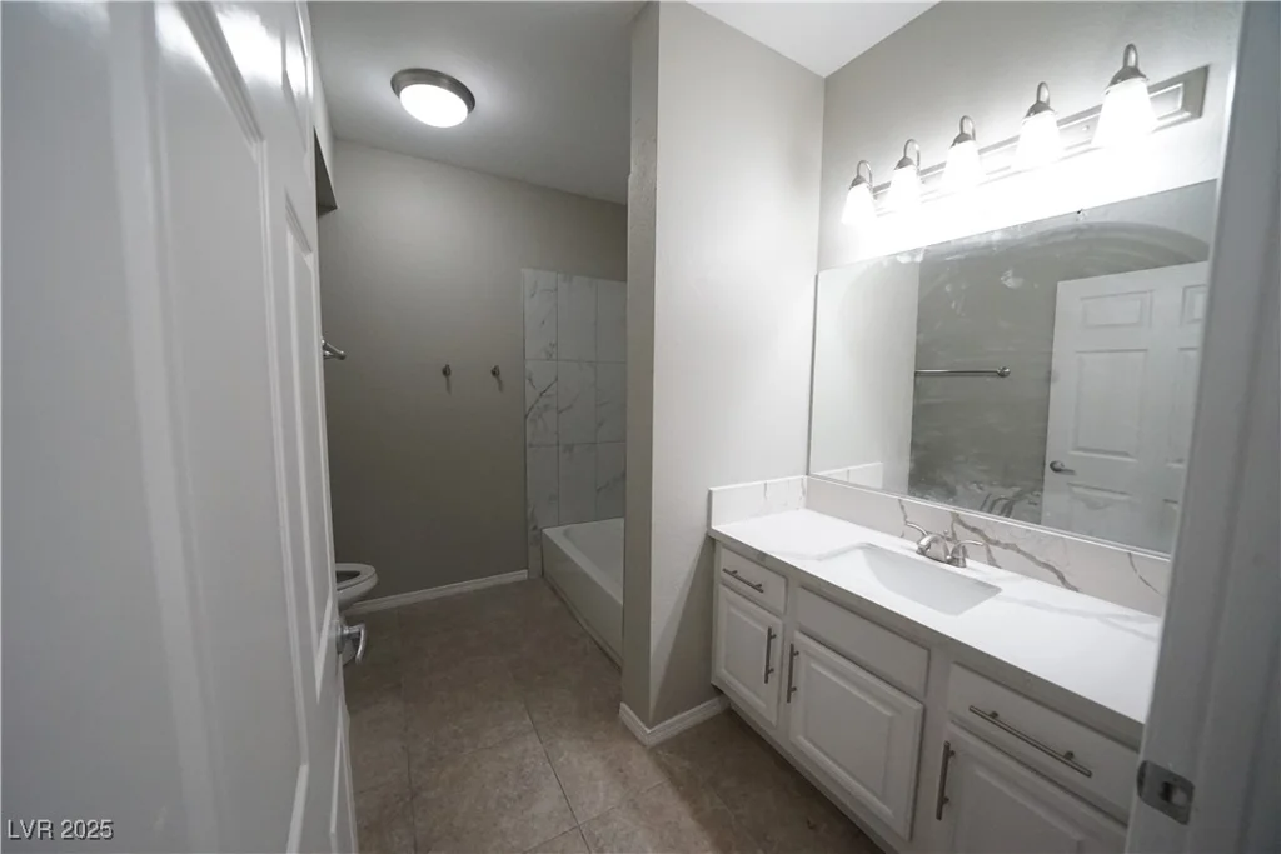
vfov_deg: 90.0
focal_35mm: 12
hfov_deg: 112.6
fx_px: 427
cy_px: 427
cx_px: 640
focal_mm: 12
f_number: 7.1
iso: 4000
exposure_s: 1/200
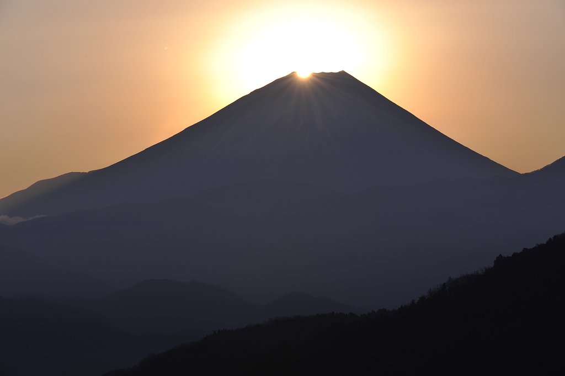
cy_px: 188
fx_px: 2509
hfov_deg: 12.8
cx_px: 282
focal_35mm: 160
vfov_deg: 8.6
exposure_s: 1/320
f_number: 16
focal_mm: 160
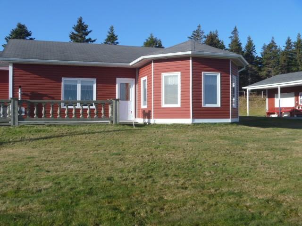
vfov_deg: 40.7
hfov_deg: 52.6
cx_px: 151
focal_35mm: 35
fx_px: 305
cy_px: 113
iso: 80
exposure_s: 1/200
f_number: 5.6
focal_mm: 6.3
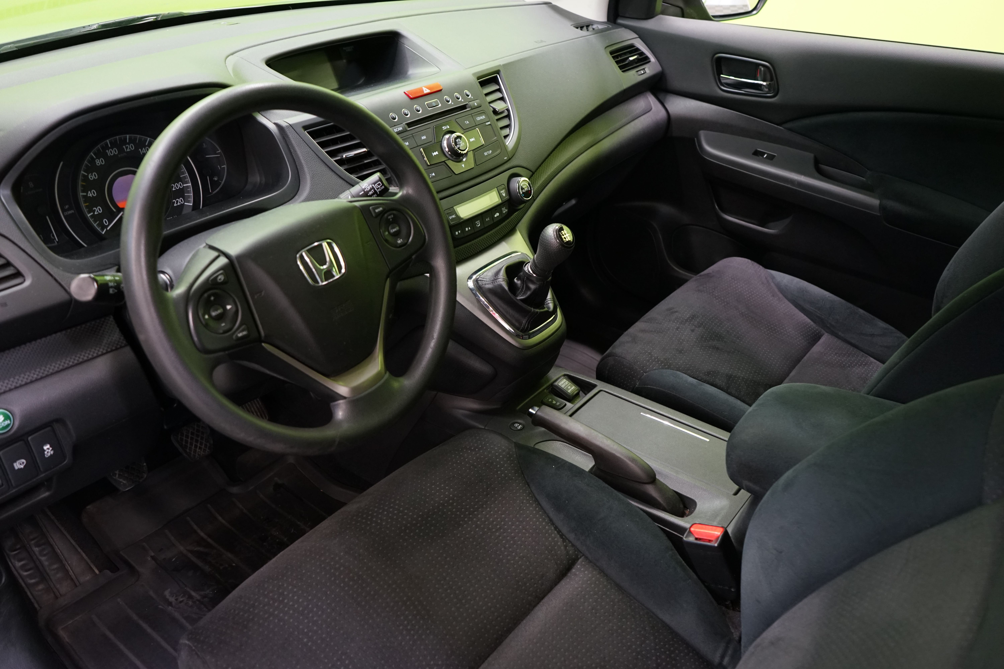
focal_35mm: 29
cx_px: 502
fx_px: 809
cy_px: 334
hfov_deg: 63.7
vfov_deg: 45.0
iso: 2000
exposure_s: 1/20
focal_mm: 29
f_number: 5
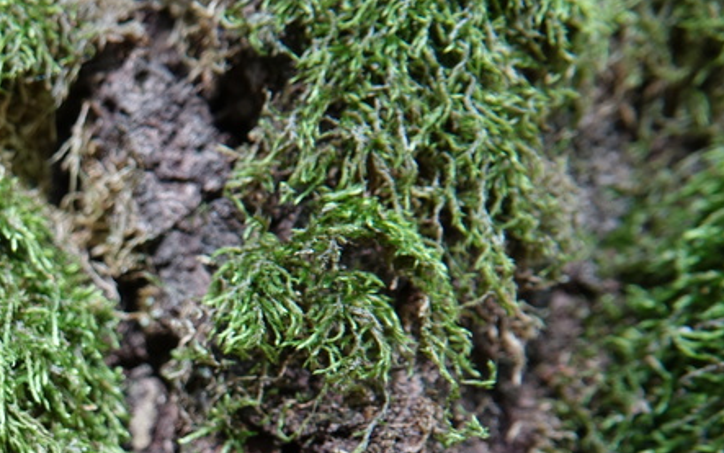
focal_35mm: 53
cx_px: -51
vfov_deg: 23.5
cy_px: 437
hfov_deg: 33.8
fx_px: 1046
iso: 125
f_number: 2.4
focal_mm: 8.8
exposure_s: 1/30
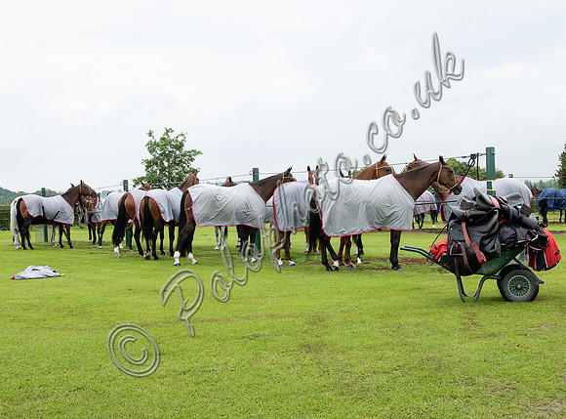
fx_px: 725
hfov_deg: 42.5
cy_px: 236
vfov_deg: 32.2
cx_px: 324
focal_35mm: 45
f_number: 5.6
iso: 200
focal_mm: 16.5
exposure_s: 1/400
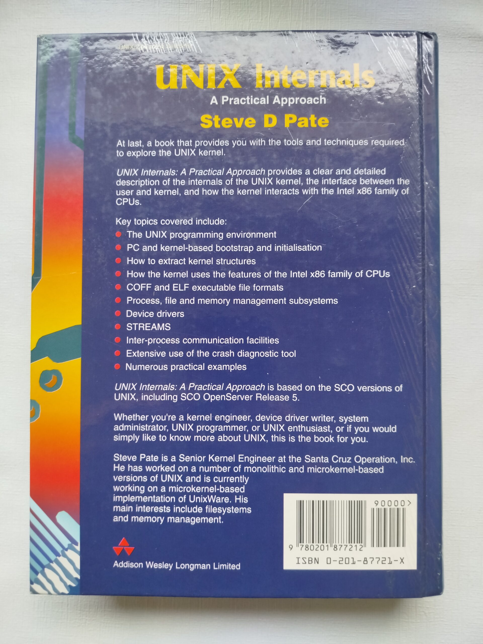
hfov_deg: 56.8
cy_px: 322
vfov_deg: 71.6
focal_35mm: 24
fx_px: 446
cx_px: 242
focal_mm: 5.31
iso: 100
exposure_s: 1/33
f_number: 1.7
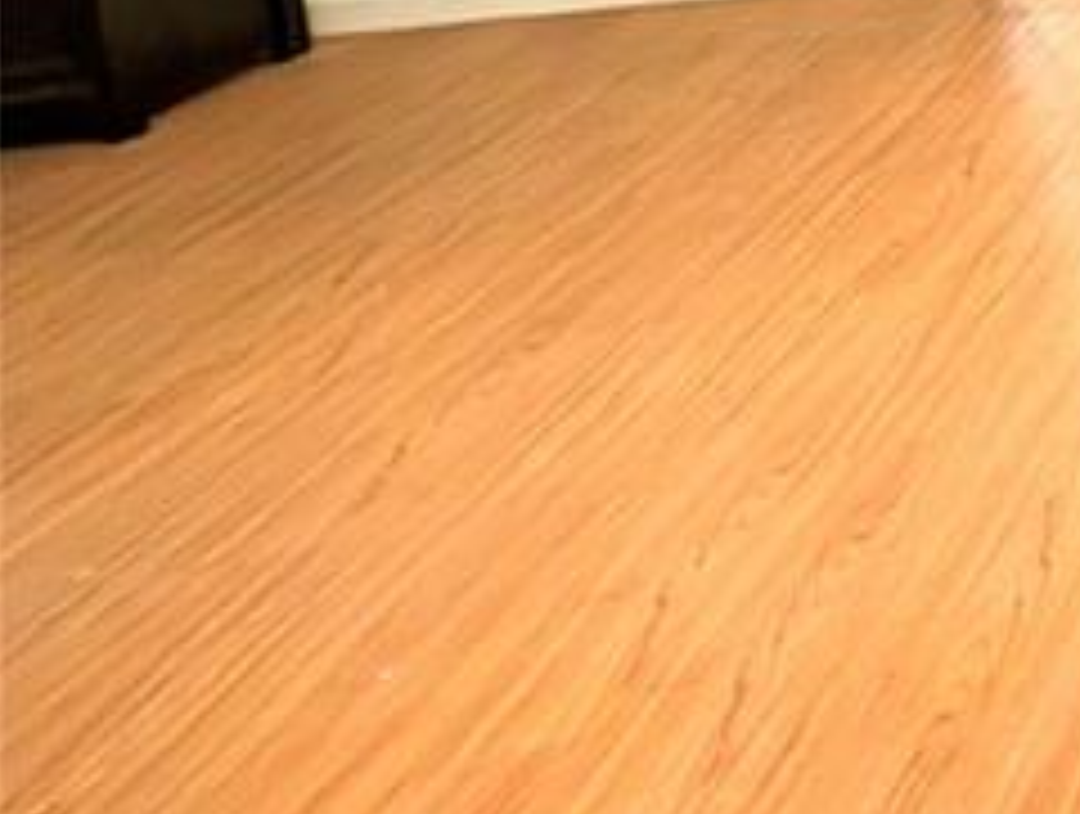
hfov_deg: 18.0
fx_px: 1594
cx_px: 2290
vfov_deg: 23.2
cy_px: -400
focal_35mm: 51
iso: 88
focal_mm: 2.23
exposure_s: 1/40
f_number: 1.95
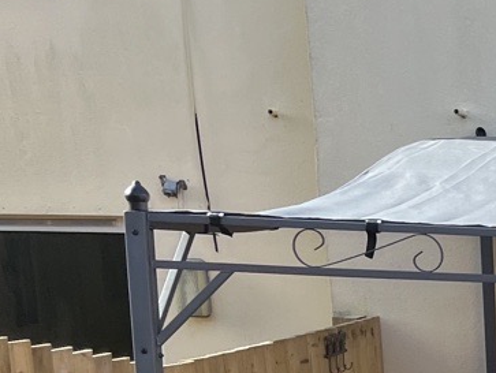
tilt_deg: -13.8
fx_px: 1477
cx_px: 939
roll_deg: -1.7
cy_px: 564
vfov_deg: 13.5
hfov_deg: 15.8
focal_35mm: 103
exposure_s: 1/992
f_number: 1.6
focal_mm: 5.1
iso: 50
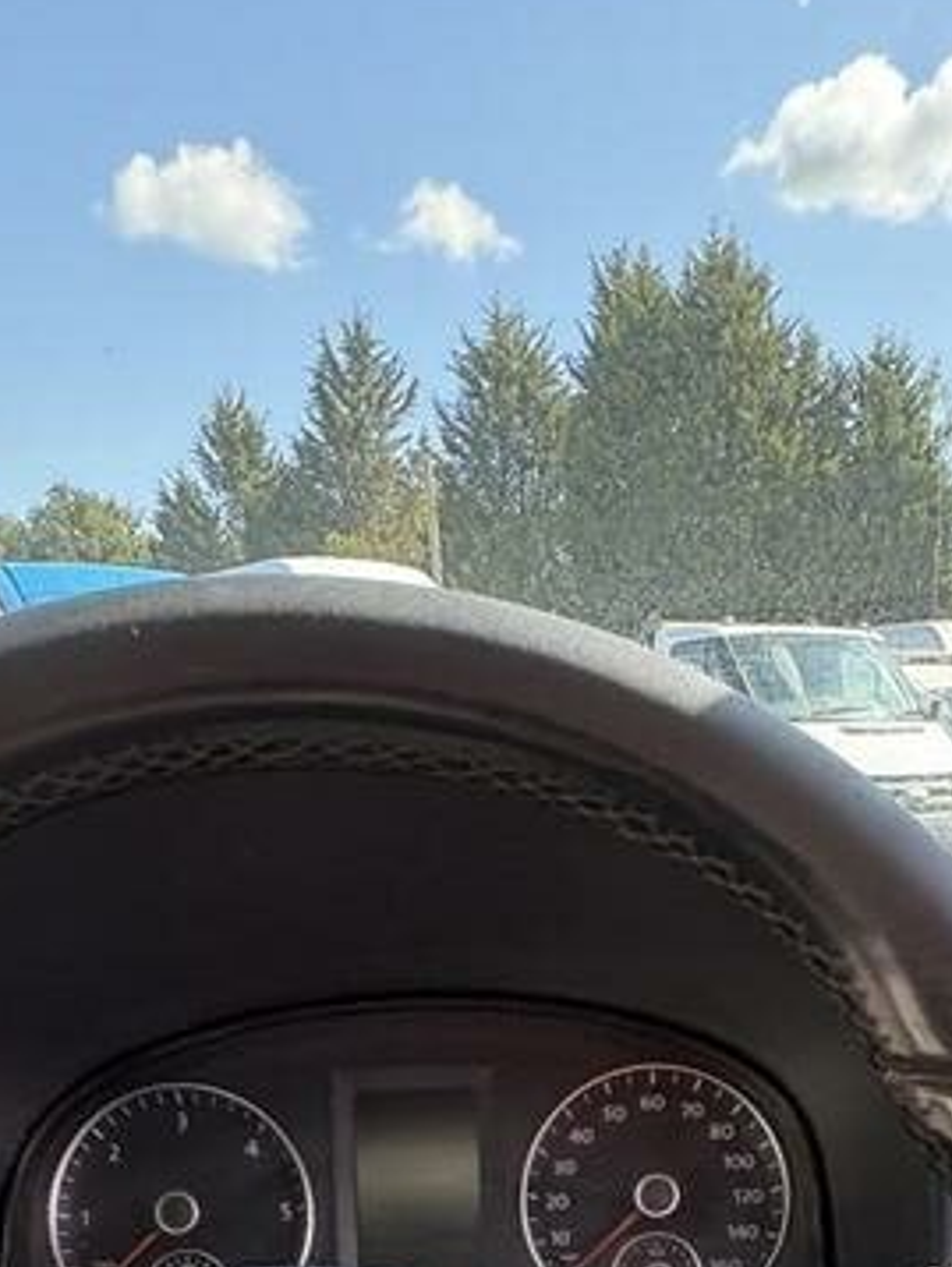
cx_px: 584
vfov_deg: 38.3
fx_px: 1282
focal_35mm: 35
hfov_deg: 40.5
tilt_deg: -33.7
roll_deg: +3.1
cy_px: 1536
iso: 80
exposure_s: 1/139
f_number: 2.2
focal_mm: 2.22
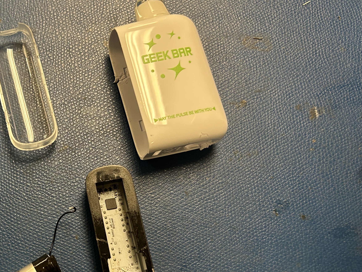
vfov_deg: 32.2
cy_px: 143
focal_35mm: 45
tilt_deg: -75.0
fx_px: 471
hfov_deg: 40.1
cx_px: 63
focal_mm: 5.7
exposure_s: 1/60
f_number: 1.5
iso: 160
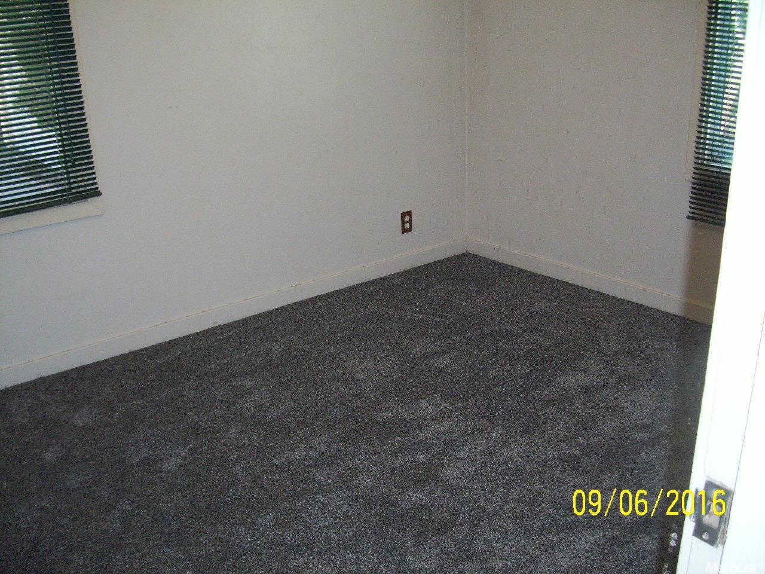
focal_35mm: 34
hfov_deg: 54.0
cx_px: 382
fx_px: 751
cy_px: 287
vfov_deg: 41.8
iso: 200
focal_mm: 5.7
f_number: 2.9
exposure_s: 1/40
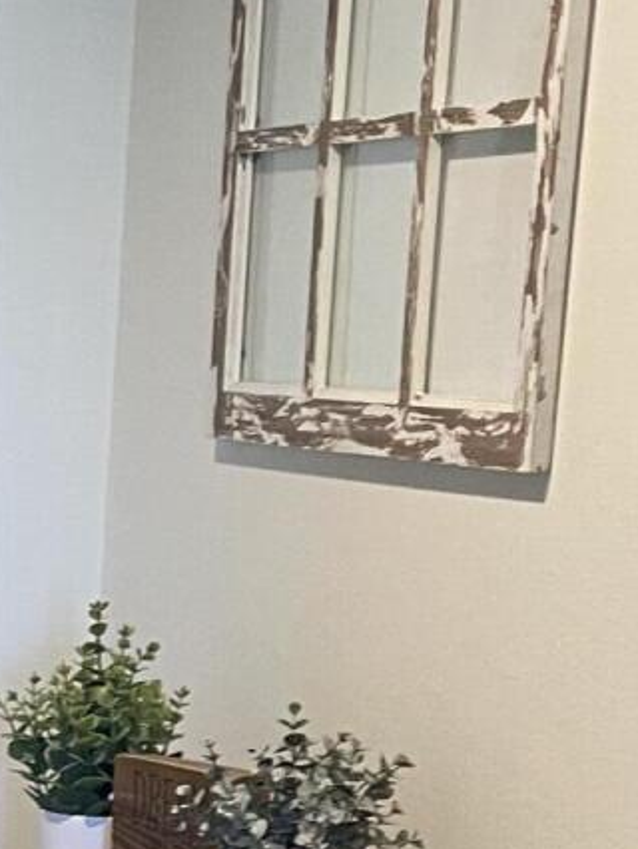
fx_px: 2995
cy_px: 925
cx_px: -688
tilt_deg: -10.8
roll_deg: -0.4
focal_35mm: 122
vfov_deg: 15.7
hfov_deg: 10.9
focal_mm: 5.1
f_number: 1.6
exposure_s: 1/60
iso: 125
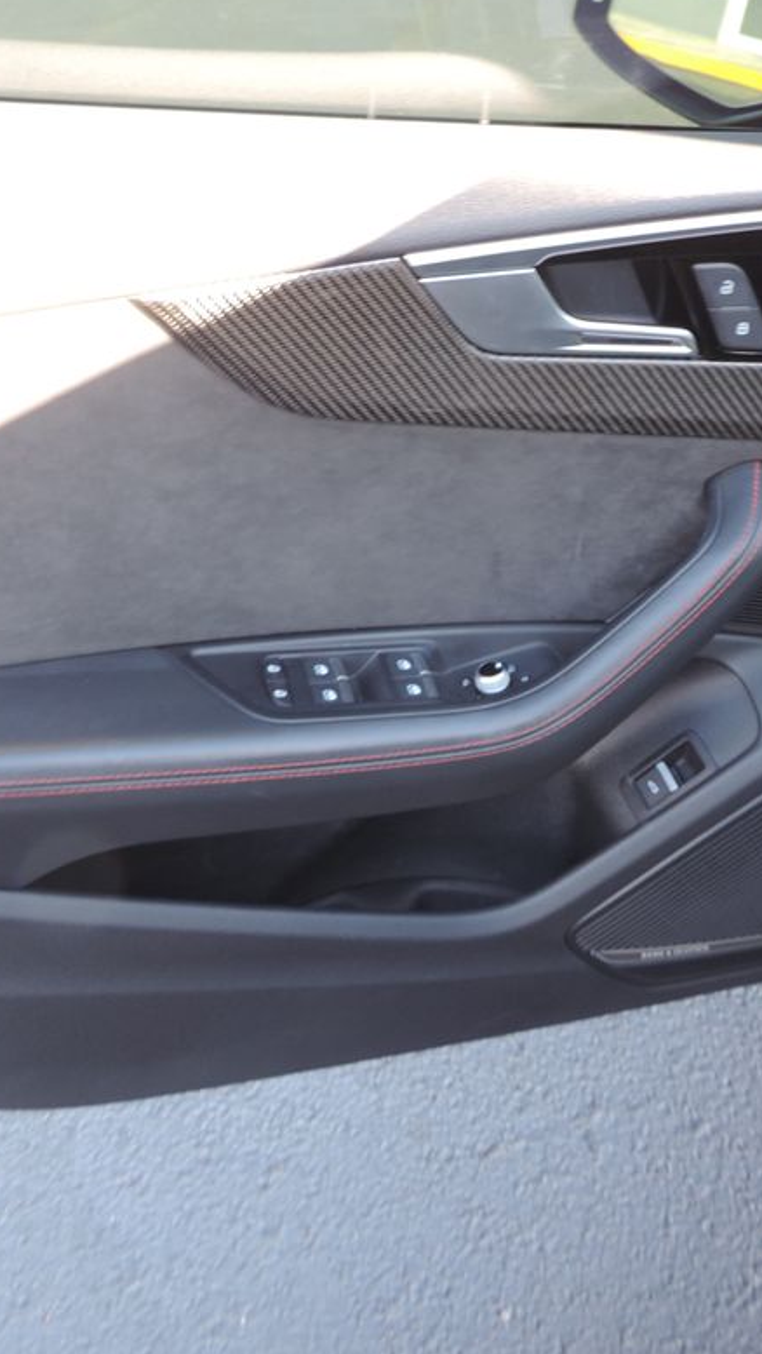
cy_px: 588
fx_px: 1544
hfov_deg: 27.6
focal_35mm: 43
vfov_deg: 47.2
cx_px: 506
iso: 100
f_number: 3
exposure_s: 1/30
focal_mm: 4.3
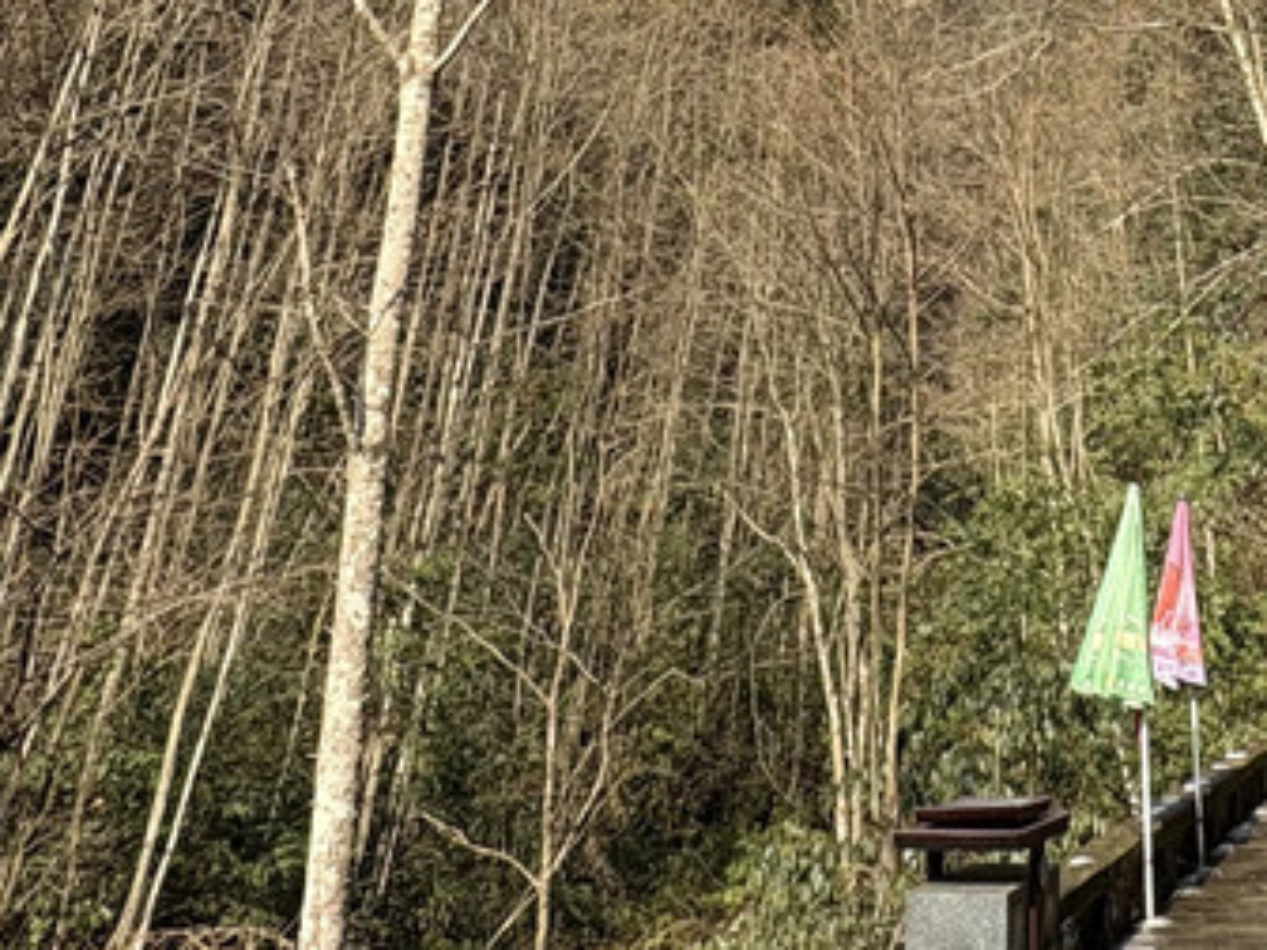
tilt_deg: +30.1
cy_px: -343
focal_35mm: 50
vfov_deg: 24.6
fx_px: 1830
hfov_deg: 36.5
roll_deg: -0.8
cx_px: 1060
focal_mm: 2.22
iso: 50
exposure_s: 1/804
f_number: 2.2
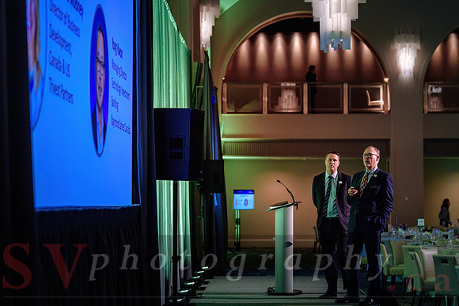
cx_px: 268
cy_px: 160
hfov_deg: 24.6
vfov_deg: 16.6
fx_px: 1051
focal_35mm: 82
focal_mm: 70
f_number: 2.8
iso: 1600
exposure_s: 1/250
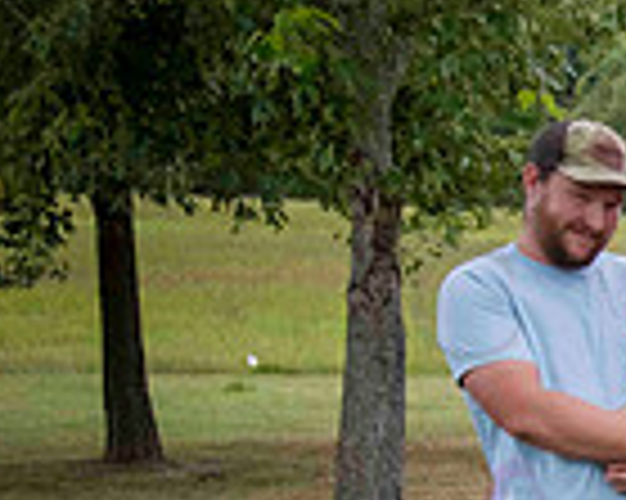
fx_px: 2759
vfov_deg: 10.3
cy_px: 525
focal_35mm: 149
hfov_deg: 11.7
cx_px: 1238
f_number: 4.5
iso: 400
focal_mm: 38
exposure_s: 1/500
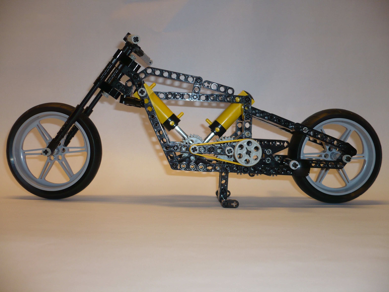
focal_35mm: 35
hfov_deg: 52.6
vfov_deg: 40.7
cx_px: 194
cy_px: 146
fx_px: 393
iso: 100
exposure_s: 1/30
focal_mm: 5.8
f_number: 2.8
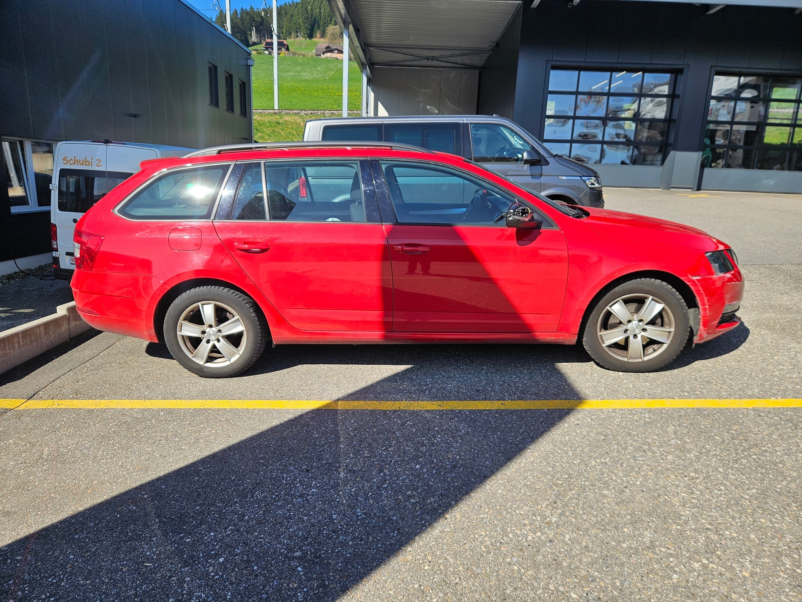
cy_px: 301
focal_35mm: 23
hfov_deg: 73.9
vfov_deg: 58.9
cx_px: 401
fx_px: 533
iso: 32
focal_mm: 5.4
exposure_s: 1/1610
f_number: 1.8
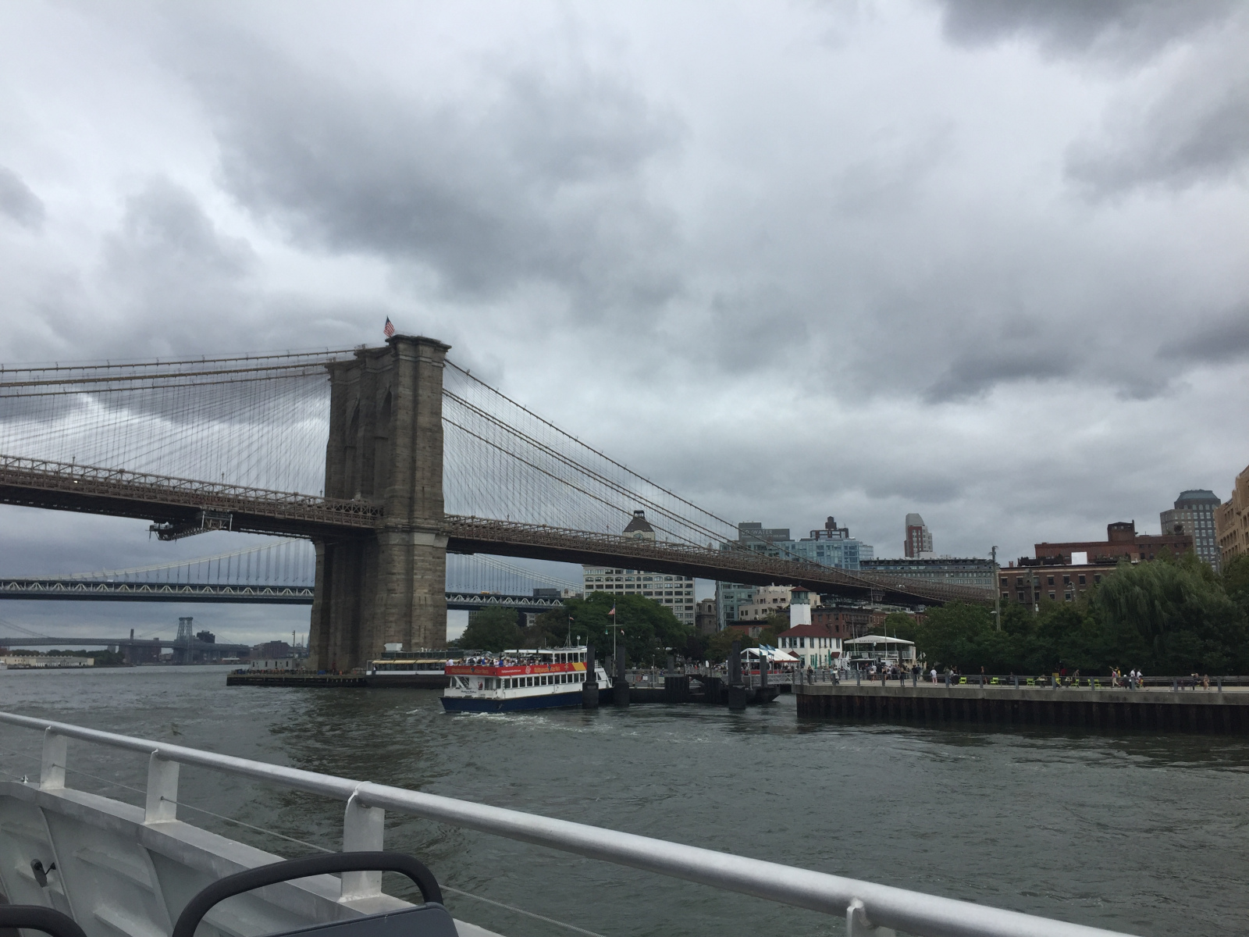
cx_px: 624
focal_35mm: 29
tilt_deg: +10.1
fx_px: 1046
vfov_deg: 48.2
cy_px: 468
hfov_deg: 61.7
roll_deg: -0.2
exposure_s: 1/2639
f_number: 2.2
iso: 32
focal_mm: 4.15
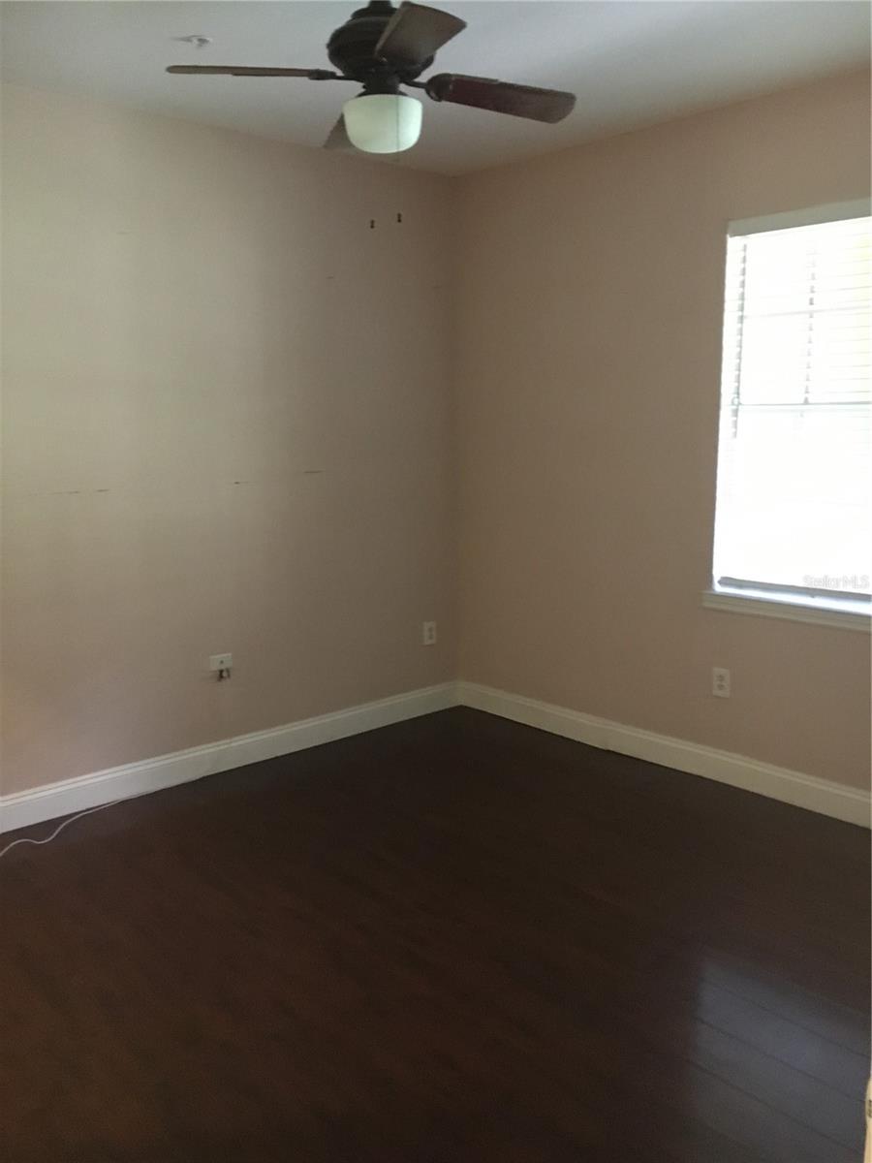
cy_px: 582
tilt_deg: -9.5
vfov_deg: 61.7
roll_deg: -0.4
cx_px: 436
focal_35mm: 29
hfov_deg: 48.2
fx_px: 974
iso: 320
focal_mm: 4.15
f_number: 2.2
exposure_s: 1/15
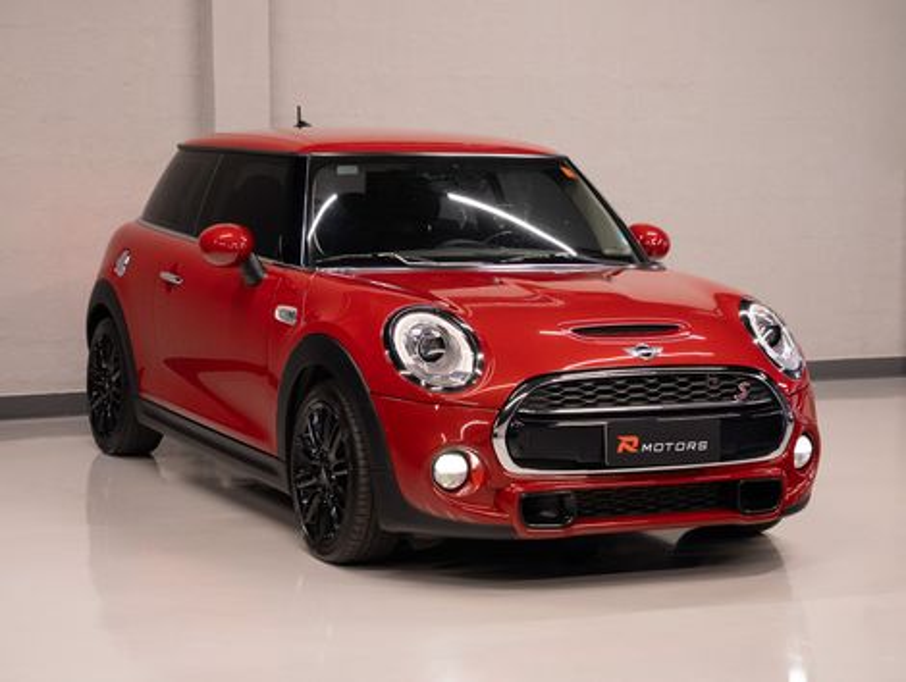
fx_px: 2268
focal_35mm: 87
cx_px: 466
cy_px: 341
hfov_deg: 22.6
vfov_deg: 17.1
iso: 3200
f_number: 3.5
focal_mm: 70
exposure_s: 1/100
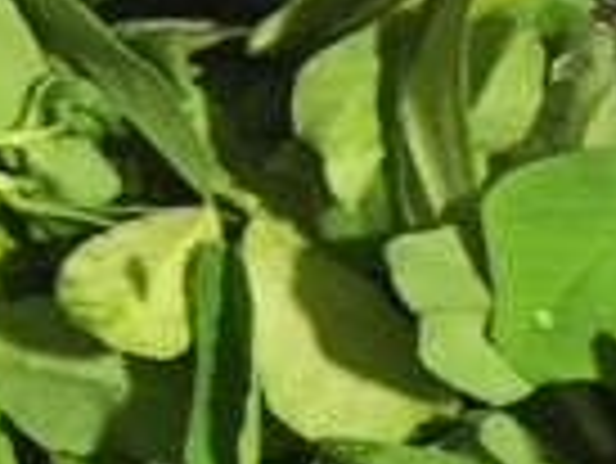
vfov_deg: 7.5
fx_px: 3384
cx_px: 164
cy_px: 996
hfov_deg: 10.4
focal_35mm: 190
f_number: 2.2
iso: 250
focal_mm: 4.2
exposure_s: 1/20
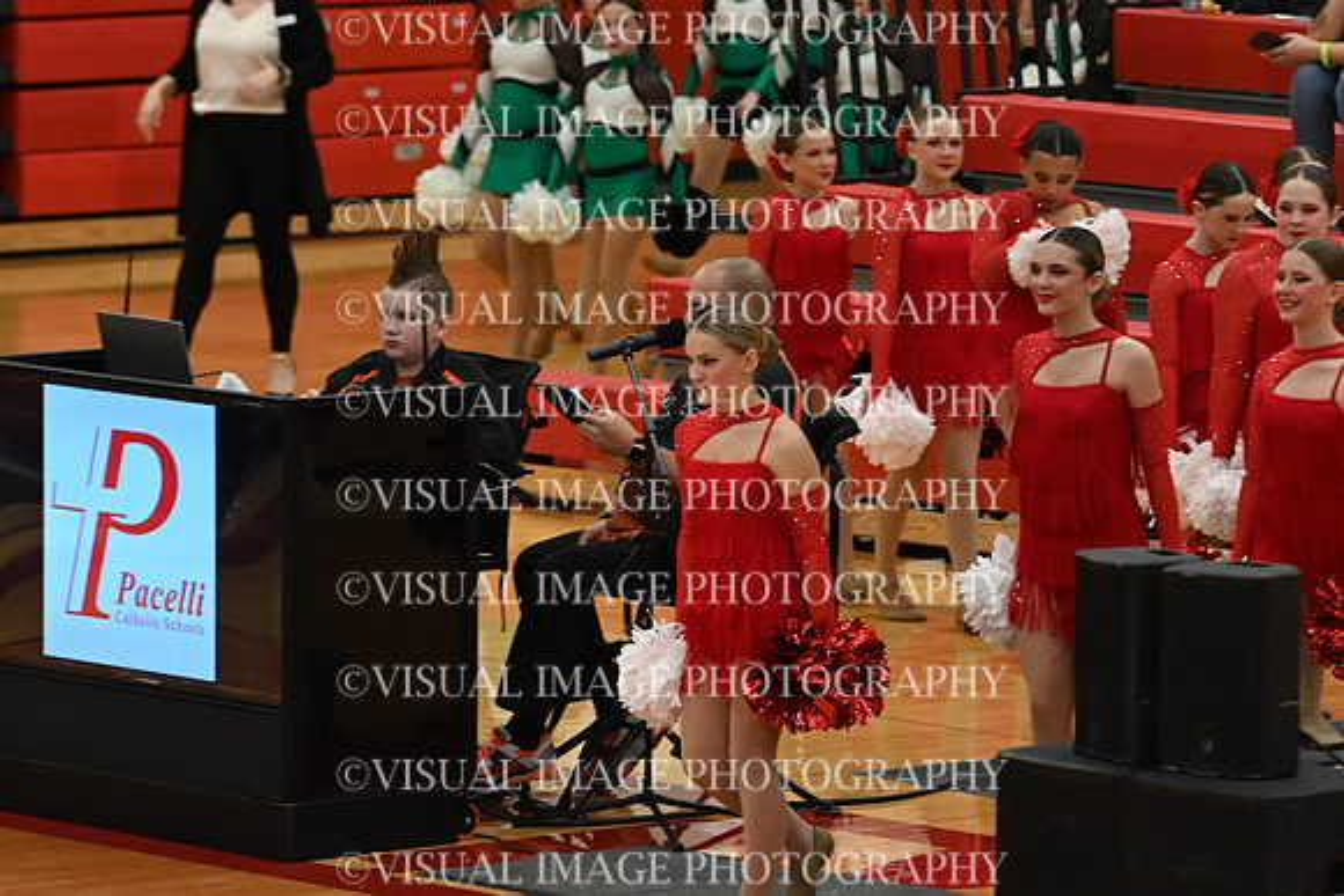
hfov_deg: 7.1
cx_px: 672
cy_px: 448
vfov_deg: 4.7
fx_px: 10903
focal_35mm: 292
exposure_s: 1/400
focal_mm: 195
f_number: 4
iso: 6400
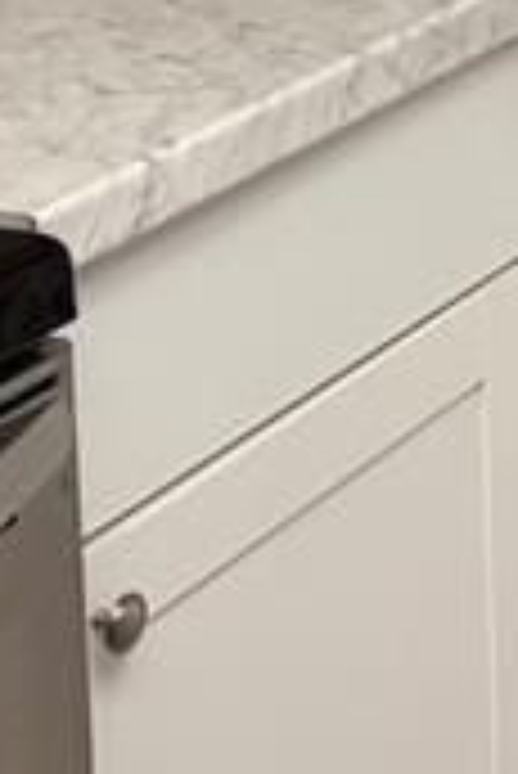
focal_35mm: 161
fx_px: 3468
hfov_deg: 7.6
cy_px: -522
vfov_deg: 11.9
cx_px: 1464
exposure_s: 1/60
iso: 125
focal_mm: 5.96
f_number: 1.6
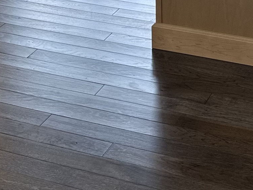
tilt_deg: -8.4
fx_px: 709
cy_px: -178
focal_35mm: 97
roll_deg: +0.5
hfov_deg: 20.2
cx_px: 167
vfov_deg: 13.3
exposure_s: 1/149
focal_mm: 6.76
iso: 80
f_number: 1.78
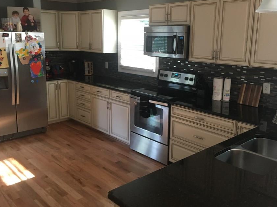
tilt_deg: -9.8
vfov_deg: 40.6
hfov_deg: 52.6
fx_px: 280
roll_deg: +0.4
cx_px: 142
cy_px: 88
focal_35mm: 35
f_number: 2.2
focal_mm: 4.15
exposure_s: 1/17
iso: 200
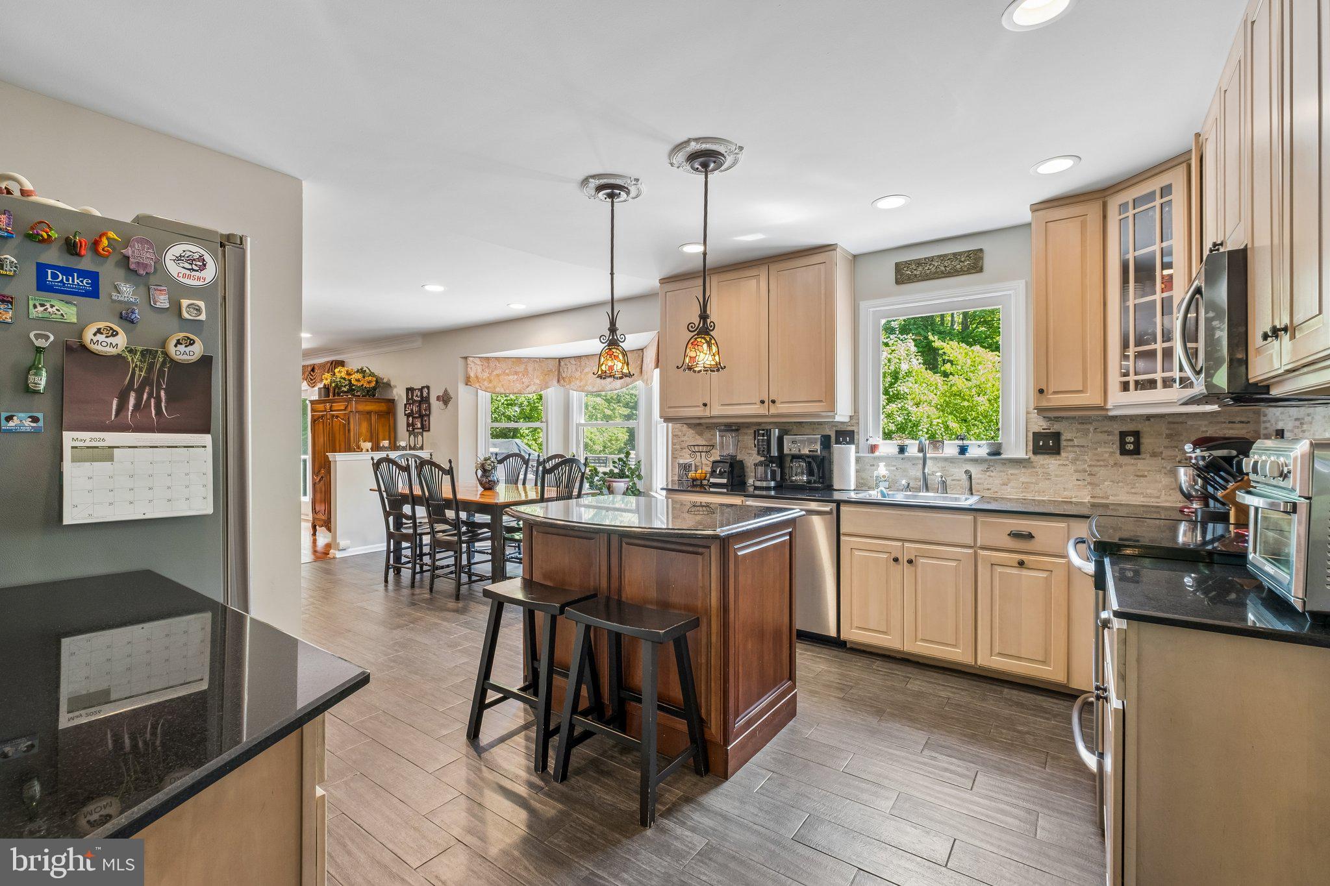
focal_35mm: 15
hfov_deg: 100.4
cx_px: 665
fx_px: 554
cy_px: 443
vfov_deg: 77.3
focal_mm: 10
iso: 250
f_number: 8
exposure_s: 1/4
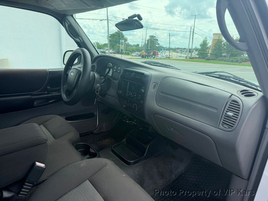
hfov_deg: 71.6
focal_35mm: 24
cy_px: 100
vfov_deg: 56.8
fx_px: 186
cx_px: 134
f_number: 1.78
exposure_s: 1/1211
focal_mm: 6.76
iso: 100
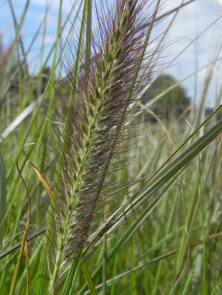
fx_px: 564
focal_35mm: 66
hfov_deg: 22.2
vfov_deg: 29.4
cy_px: 130
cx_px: 92
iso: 160
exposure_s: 1/800
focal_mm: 9.2
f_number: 5.6
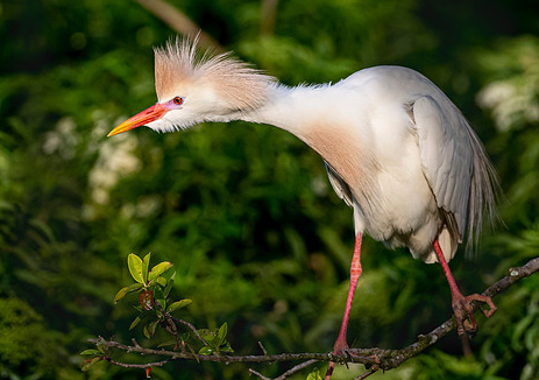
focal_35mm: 933
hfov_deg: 2.2
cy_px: 115
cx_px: 226
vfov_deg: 1.5
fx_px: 14214
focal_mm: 400
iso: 900
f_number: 8
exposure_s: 1/1000
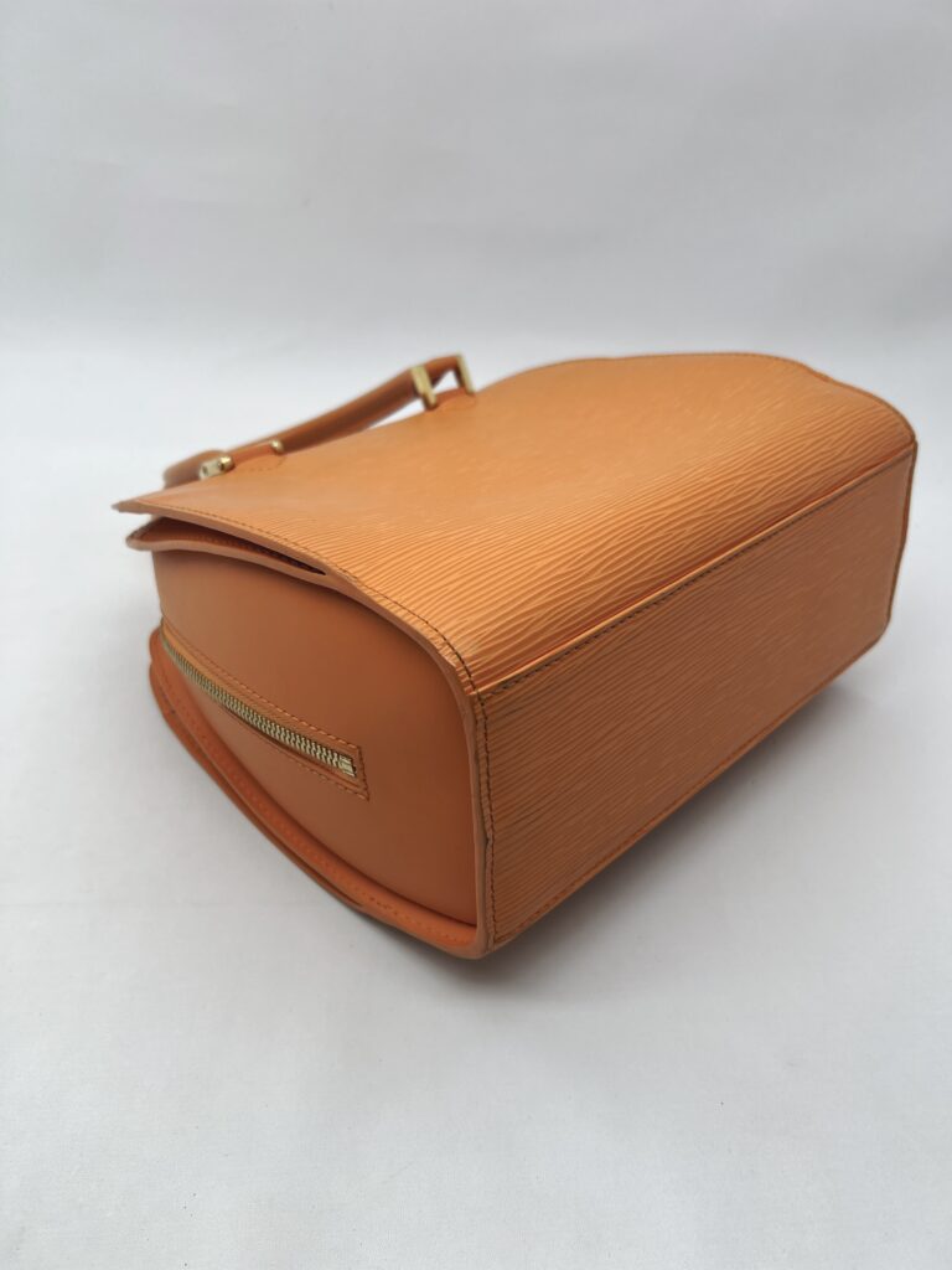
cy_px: 635
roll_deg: -6.1
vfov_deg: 67.3
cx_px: 476
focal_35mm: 26
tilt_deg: -34.9
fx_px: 953
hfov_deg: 53.1
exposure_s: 1/236
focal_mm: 5.7
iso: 40
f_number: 1.5
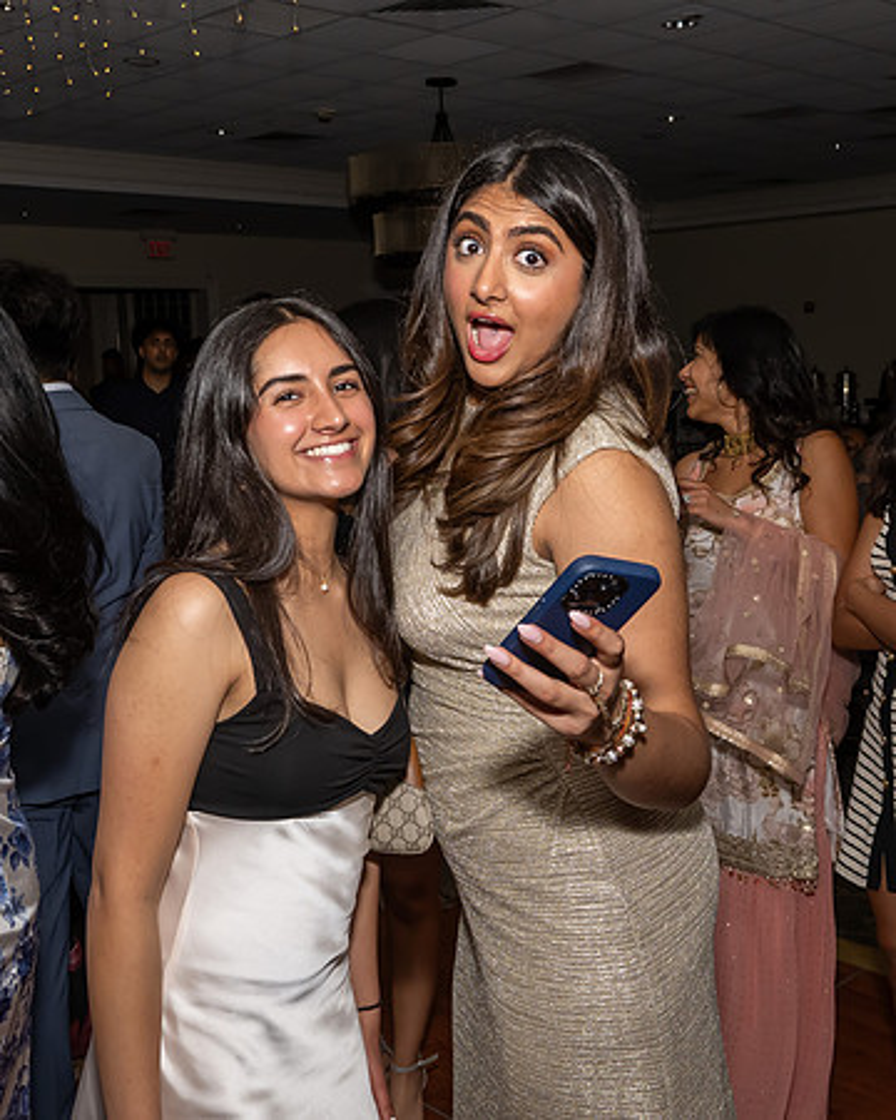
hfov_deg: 39.4
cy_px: 519
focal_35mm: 38
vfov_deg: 48.1
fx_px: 1253
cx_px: 434
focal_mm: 17
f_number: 7.1
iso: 640
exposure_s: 1/250
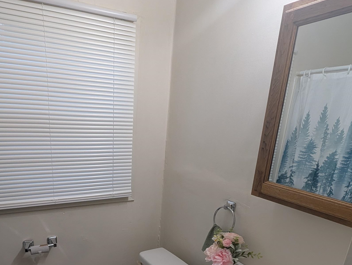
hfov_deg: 68.7
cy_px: 216
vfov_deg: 51.2
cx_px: 144
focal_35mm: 25
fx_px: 255
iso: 59
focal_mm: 1.95
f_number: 2.2
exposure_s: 1/60
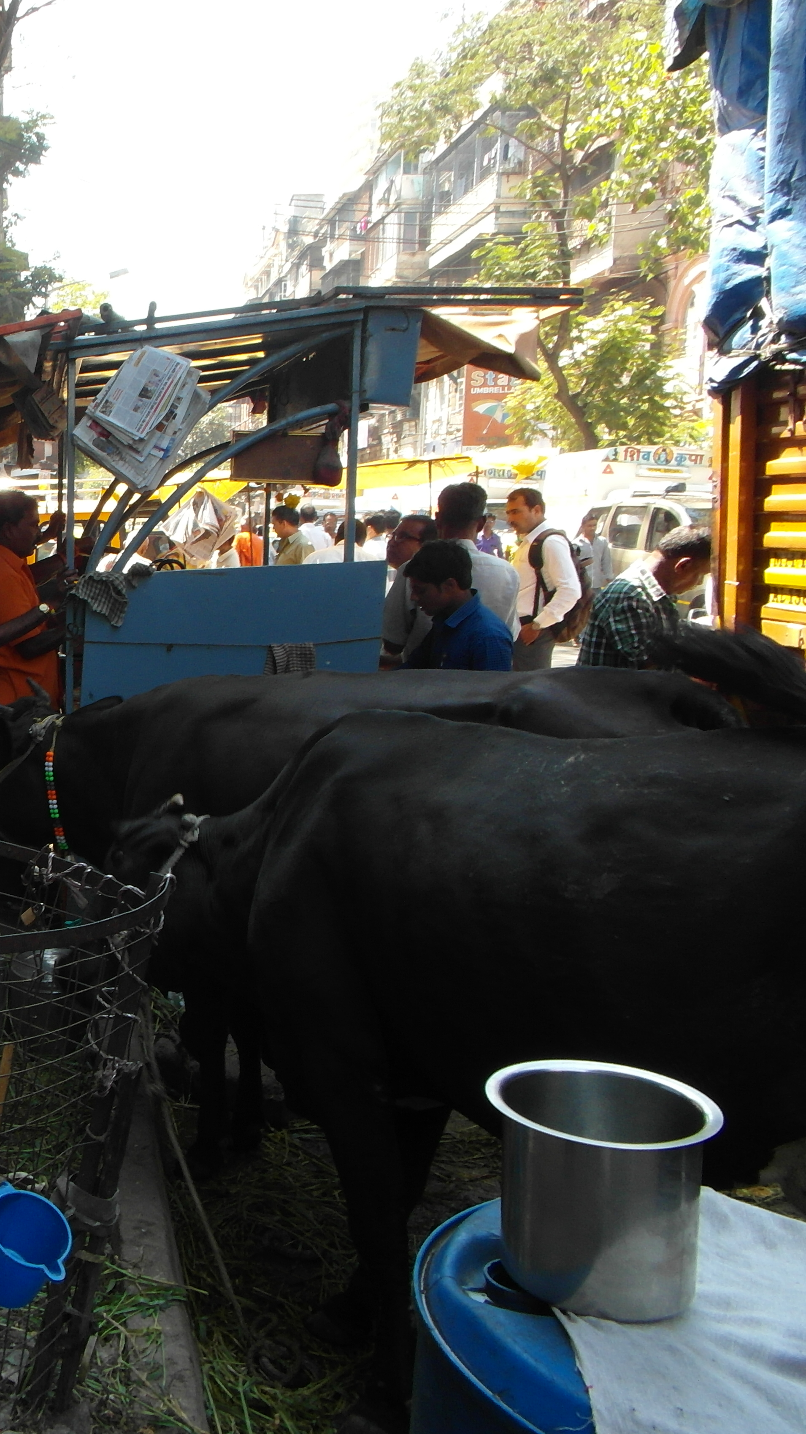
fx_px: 1292
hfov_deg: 30.6
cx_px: -98
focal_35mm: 34
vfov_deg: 58.0
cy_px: 720
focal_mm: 4.1
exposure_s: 1/125
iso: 100
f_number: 4
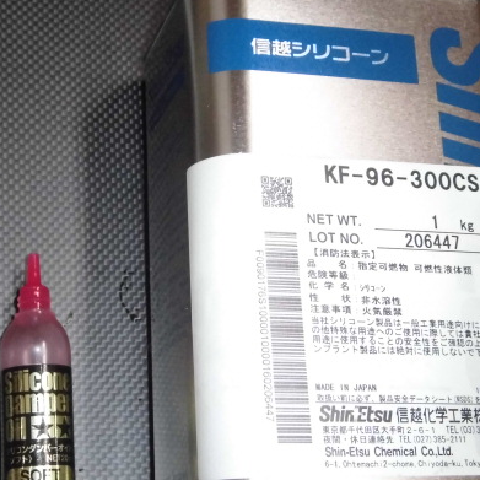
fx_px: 1067
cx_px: 153
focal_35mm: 68
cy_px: 254
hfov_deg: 25.2
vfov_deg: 25.4
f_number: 3.4
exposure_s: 1/60
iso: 400
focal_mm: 8.3
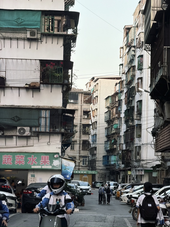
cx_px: 85
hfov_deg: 14.8
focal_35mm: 100
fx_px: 655
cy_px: 114
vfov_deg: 19.6
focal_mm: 16.89
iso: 160
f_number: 2.8
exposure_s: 1/100
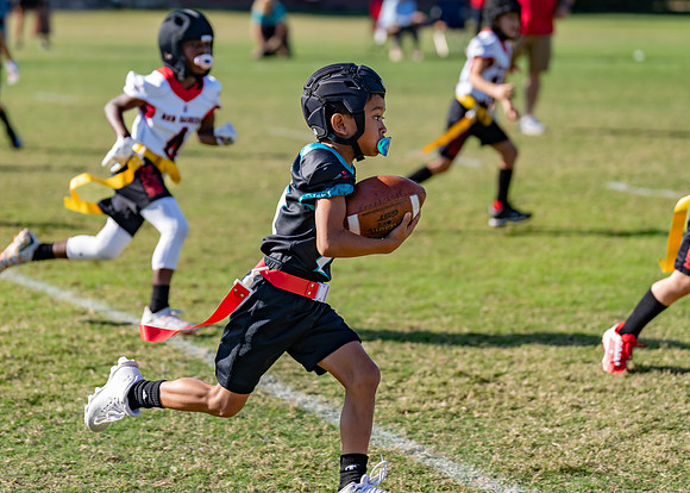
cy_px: 209
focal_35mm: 123
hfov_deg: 16.3
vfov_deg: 11.7
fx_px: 2409
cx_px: 295
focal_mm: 99
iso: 100
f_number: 2.8
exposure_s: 1/1000
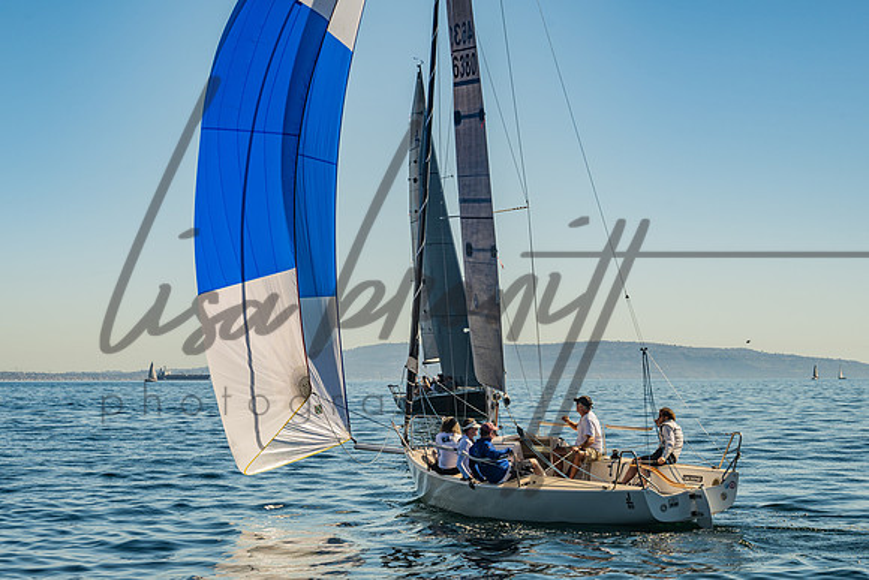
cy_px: 365
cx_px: 434
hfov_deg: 24.2
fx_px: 2025
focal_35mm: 84
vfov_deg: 16.3
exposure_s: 1/125
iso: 160
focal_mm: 64
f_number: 10
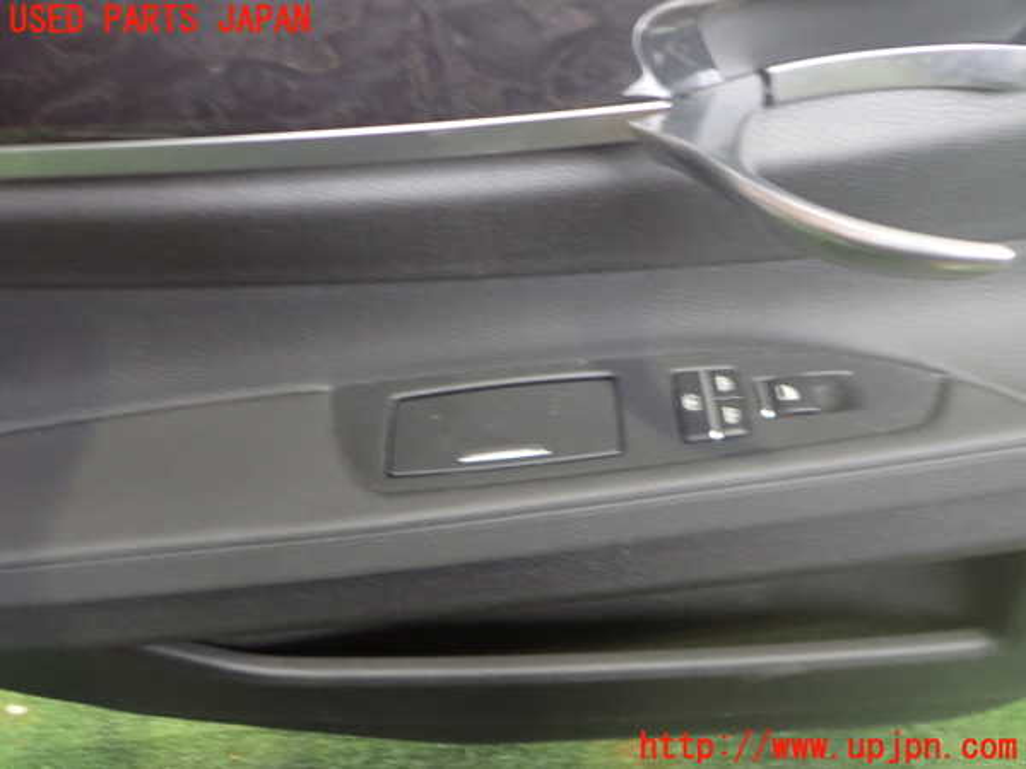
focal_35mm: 30
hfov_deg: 60.0
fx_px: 889
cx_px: 513
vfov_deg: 46.8
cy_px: 384
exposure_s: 1/30
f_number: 2.3
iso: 800
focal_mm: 5.4
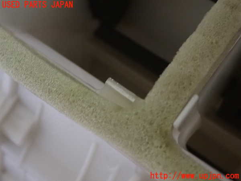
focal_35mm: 50
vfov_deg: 29.1
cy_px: 90
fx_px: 348
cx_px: 120
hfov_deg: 38.2
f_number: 3.2
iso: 1600
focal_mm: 9.01
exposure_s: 1/13
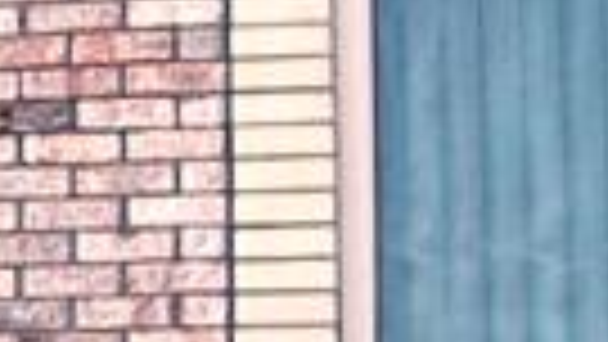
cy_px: 423
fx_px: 3160
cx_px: -590
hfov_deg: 10.2
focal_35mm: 196
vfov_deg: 6.2
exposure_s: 1/100
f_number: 4.8
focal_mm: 5.8
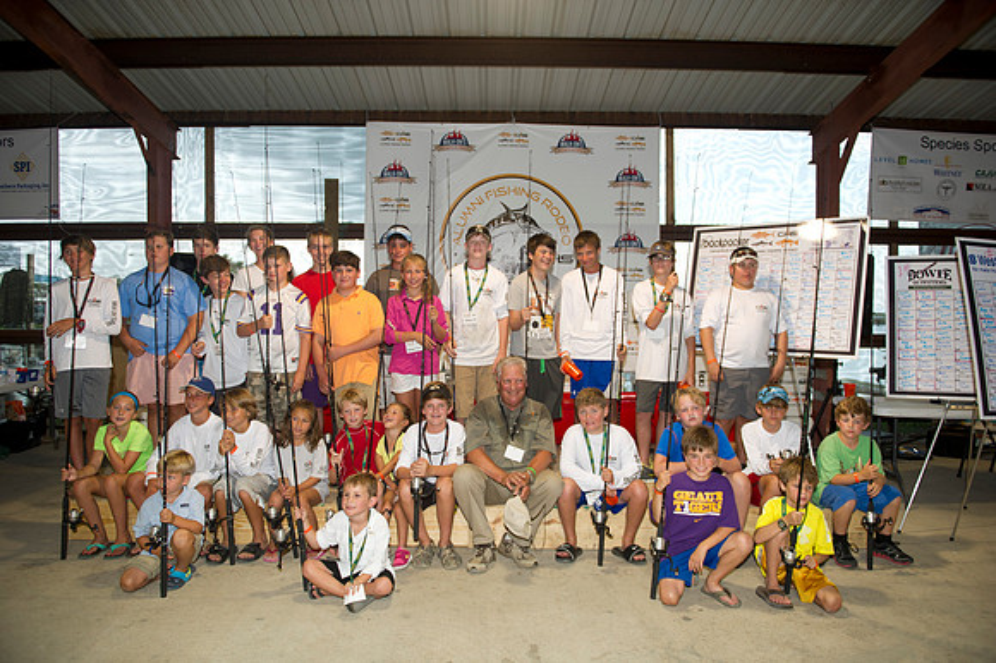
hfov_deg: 73.8
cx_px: 498
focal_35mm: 24
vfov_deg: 53.1
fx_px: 664
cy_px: 332
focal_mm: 24
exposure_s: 1/200
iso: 400
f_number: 2.8
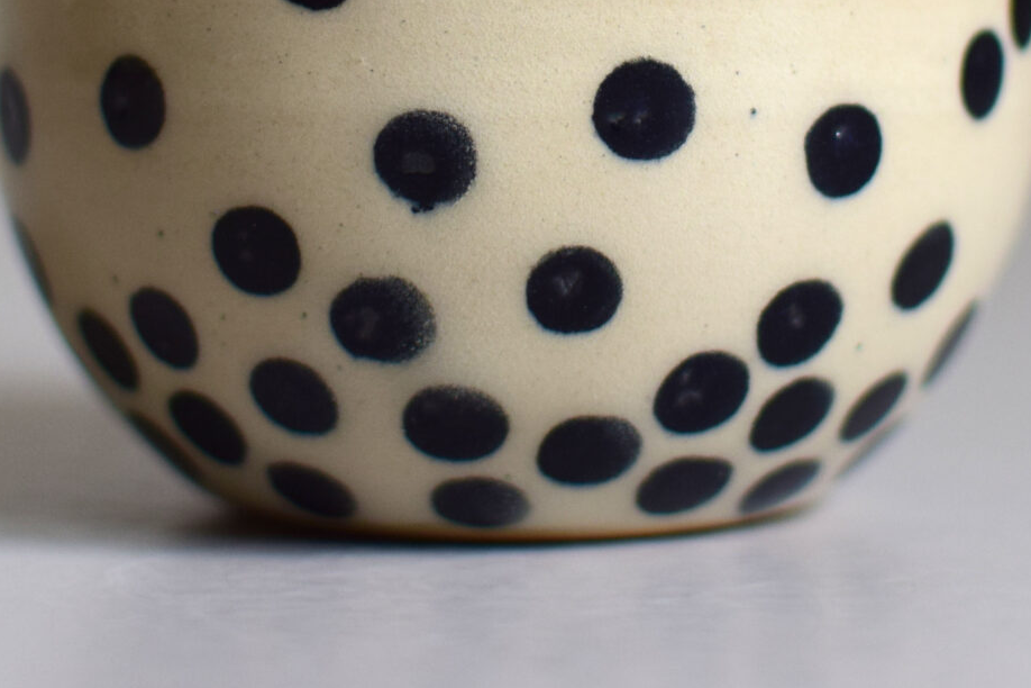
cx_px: 544
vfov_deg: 9.3
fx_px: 4192
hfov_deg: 14.0
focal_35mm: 146
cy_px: -77
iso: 250
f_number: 2.5
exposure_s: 1/320
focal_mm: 35
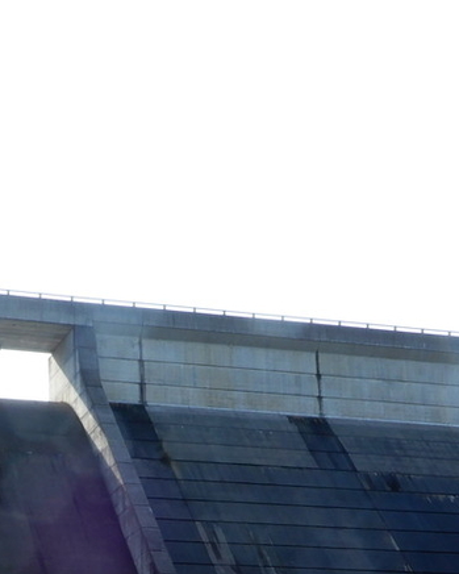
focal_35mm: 94
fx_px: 1596
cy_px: 546
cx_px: 89
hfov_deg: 16.2
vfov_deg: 19.9
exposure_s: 1/100
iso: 80
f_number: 7.1
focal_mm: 6.2
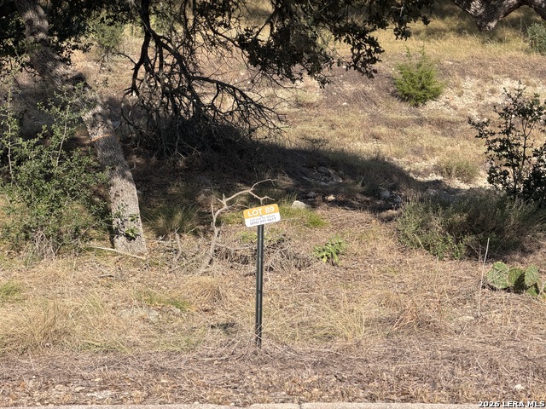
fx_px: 1577
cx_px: 273
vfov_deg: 14.8
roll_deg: +0.3
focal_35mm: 100
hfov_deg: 19.6
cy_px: 204
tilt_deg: -9.9
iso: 40
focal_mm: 16.89
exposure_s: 1/638
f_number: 2.8
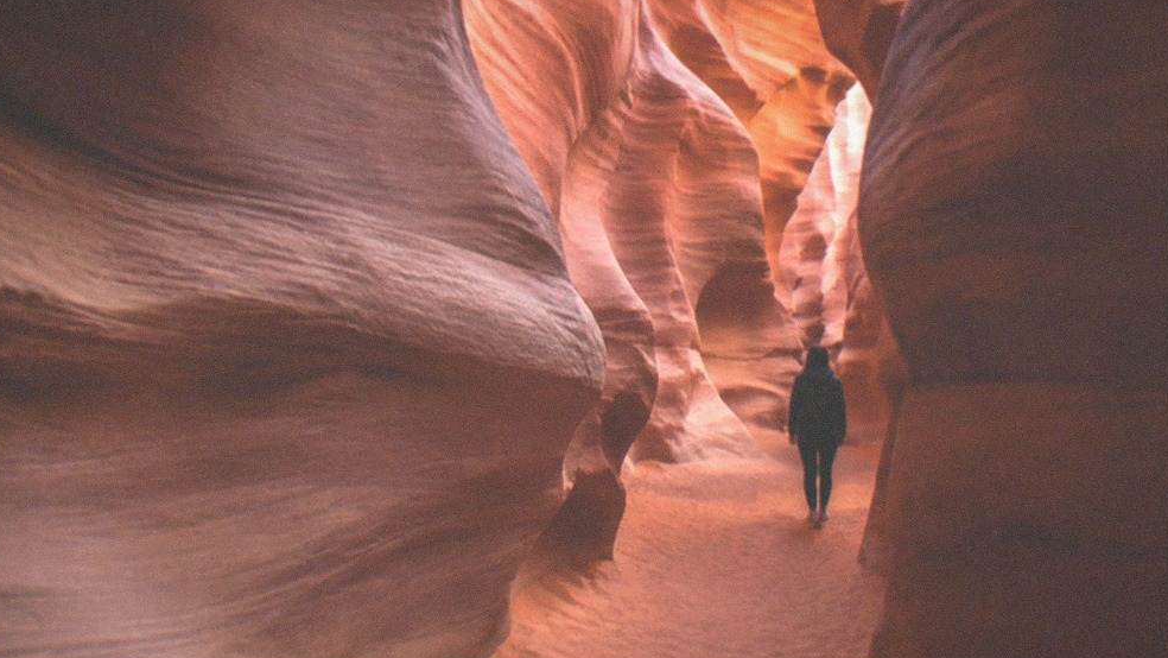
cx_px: 580
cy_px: 304
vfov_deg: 24.0
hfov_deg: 41.3
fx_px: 1549
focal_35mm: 50
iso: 320
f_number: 4.5
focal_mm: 47
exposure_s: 1/1000
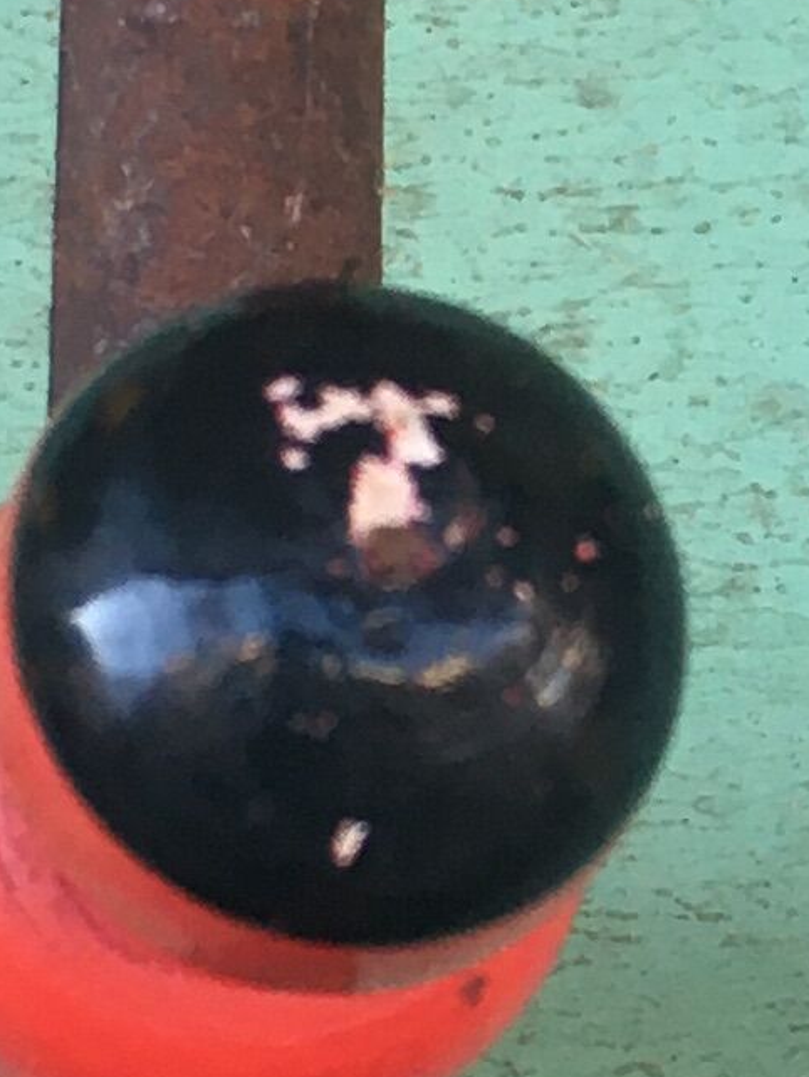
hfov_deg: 8.1
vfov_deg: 10.9
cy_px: 538
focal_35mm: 182
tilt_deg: -68.1
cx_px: 893
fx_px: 5668
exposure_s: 1/33
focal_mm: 4.15
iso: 25
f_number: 2.2
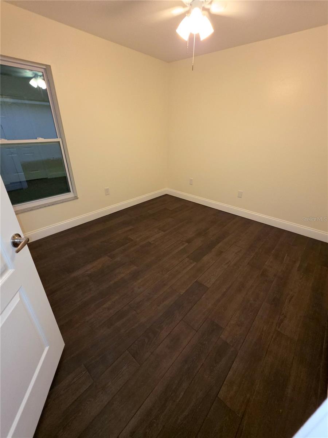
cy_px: 219
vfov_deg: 106.2
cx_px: 164
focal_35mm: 13
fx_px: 164
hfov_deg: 89.9
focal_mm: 2.2
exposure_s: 1/60
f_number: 1.9
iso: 125
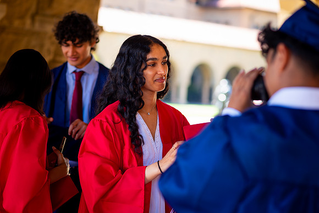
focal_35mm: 85
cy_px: 106
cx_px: 160
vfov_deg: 16.1
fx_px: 753
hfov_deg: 23.9
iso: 64
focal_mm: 85
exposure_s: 1/200
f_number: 2.8
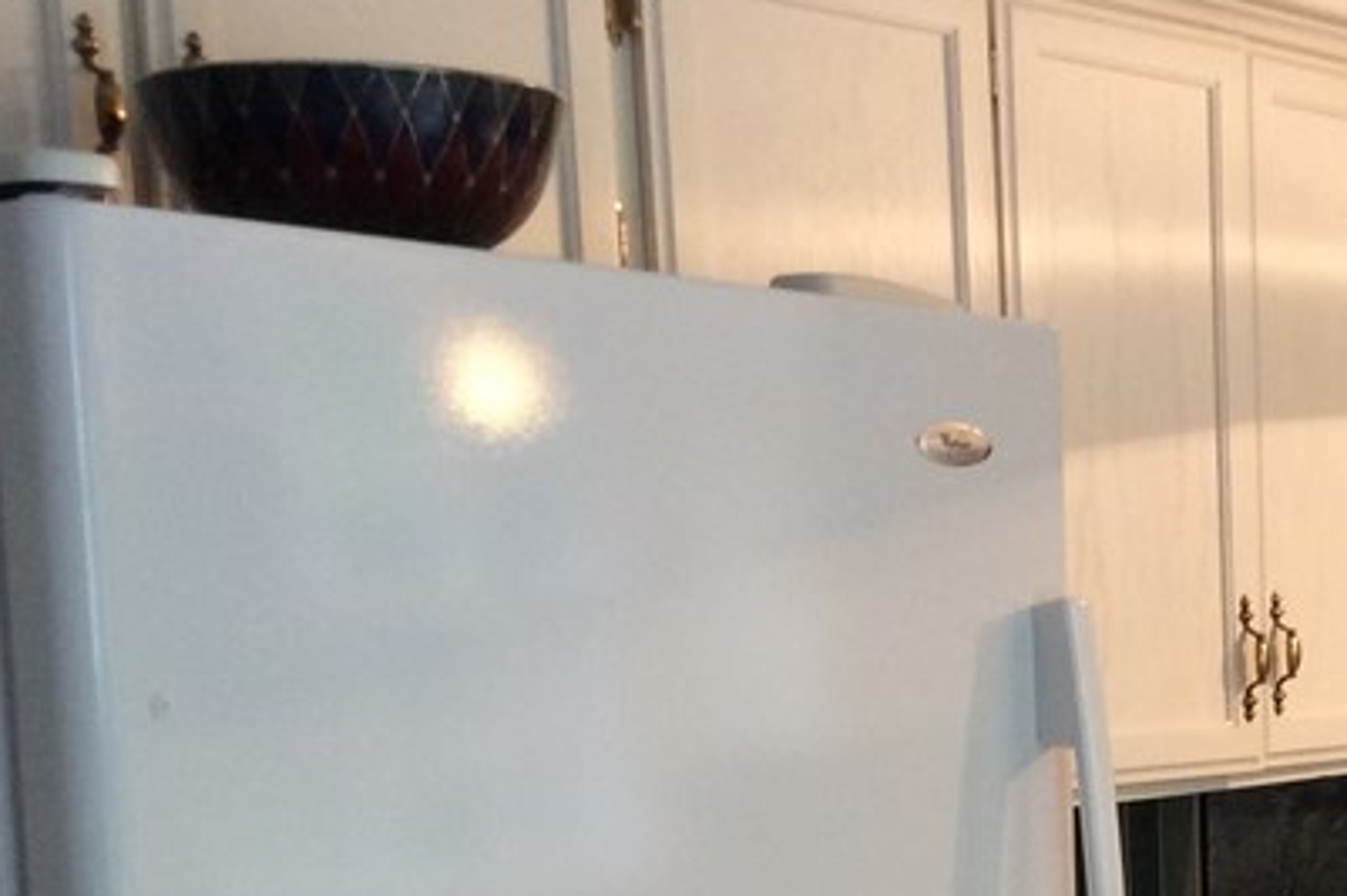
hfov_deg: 22.9
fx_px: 3179
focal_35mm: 85
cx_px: 1360
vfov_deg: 15.6
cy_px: 1020
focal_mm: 3.3
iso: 80
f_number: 2.4
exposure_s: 1/24
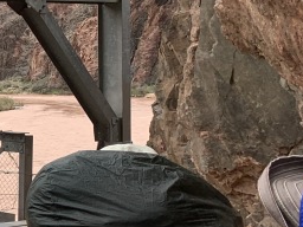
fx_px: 910
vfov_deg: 14.2
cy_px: 150
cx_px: -289
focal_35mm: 104
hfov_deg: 15.4
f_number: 1.8
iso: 25
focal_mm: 4.25
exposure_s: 1/483
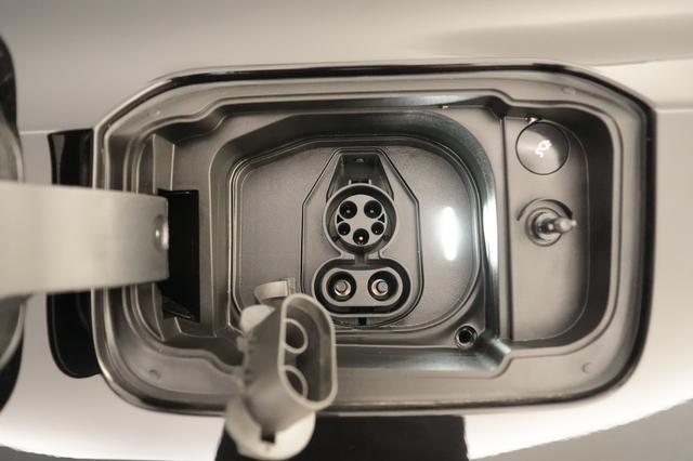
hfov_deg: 73.8
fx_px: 462
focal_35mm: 24
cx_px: 346
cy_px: 230
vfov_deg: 53.1
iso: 12800
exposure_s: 1/100
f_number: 2.8
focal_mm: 24
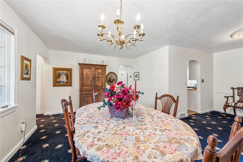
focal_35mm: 14
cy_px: 81
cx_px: 122
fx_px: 95
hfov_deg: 104.2
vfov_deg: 81.2
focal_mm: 14
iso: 50
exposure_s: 1/2.5
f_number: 11
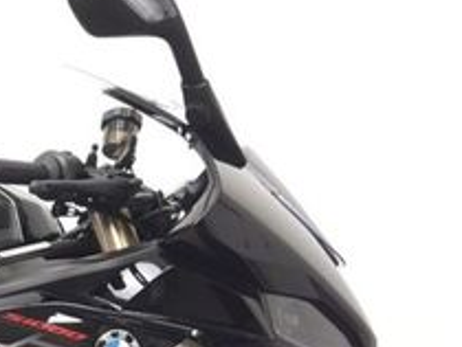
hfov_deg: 25.1
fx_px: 935
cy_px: 422
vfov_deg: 19.7
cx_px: -84
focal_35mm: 70
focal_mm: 5.4
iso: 160
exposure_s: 1/45
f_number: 1.8
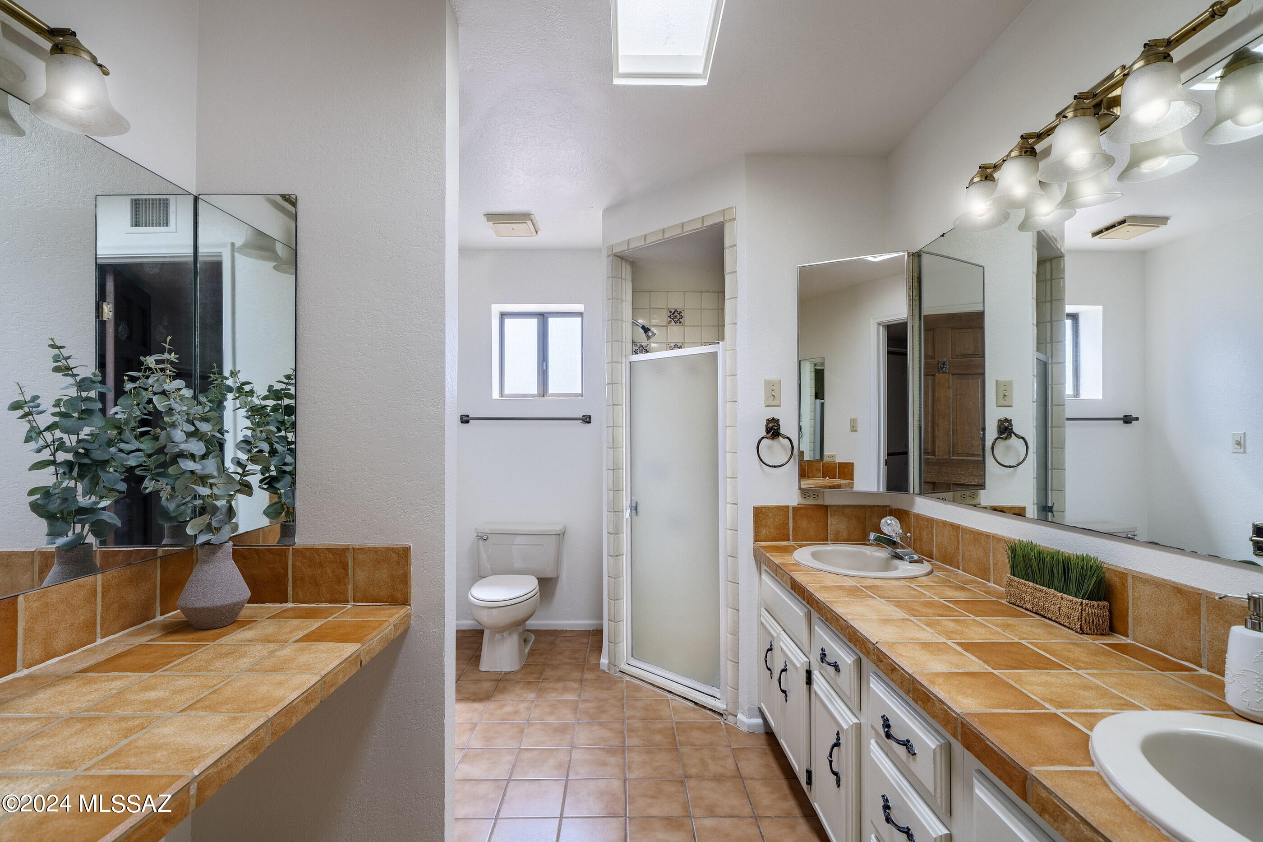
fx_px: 561
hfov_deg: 96.7
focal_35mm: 16
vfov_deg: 73.7
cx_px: 632
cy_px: 421
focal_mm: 16
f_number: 7.1
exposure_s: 1/125
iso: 200
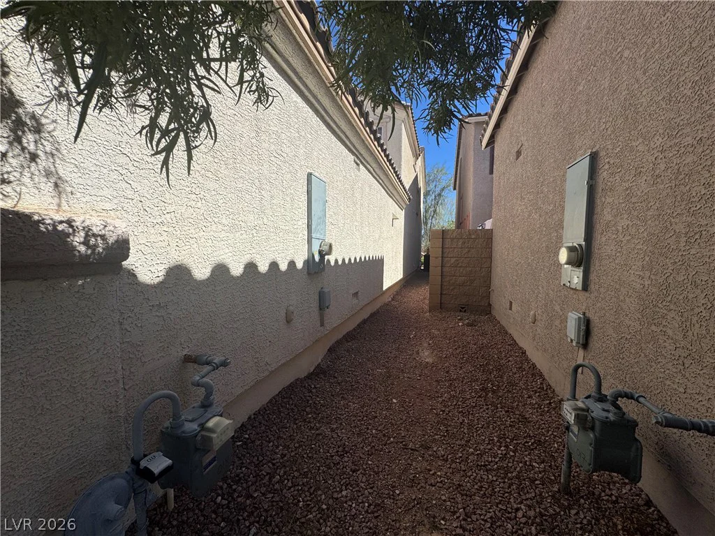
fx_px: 289
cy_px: 268
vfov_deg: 85.7
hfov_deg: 102.1
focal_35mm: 14
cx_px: 358
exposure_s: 1/3247
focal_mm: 2.22
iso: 50
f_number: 2.2
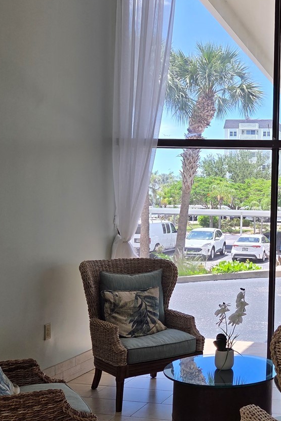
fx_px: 538
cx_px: 295
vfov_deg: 42.7
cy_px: 207
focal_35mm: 46
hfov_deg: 27.2
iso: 80
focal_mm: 5.4
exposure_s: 1/934
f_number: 1.8
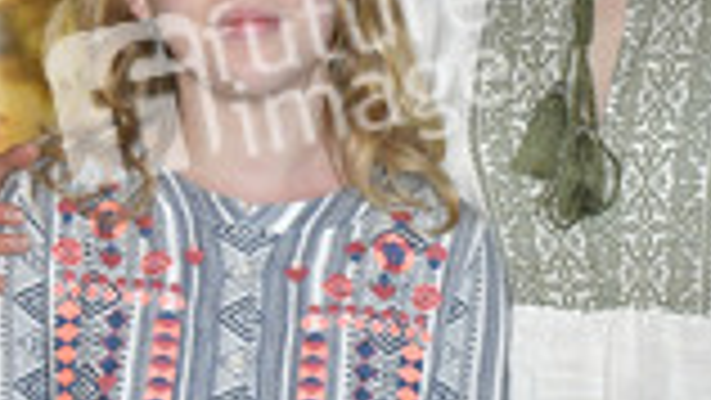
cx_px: 410
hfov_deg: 25.0
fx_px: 1603
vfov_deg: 14.2
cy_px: 306
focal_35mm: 85
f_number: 6.3
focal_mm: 32
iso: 2500
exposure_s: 1/250
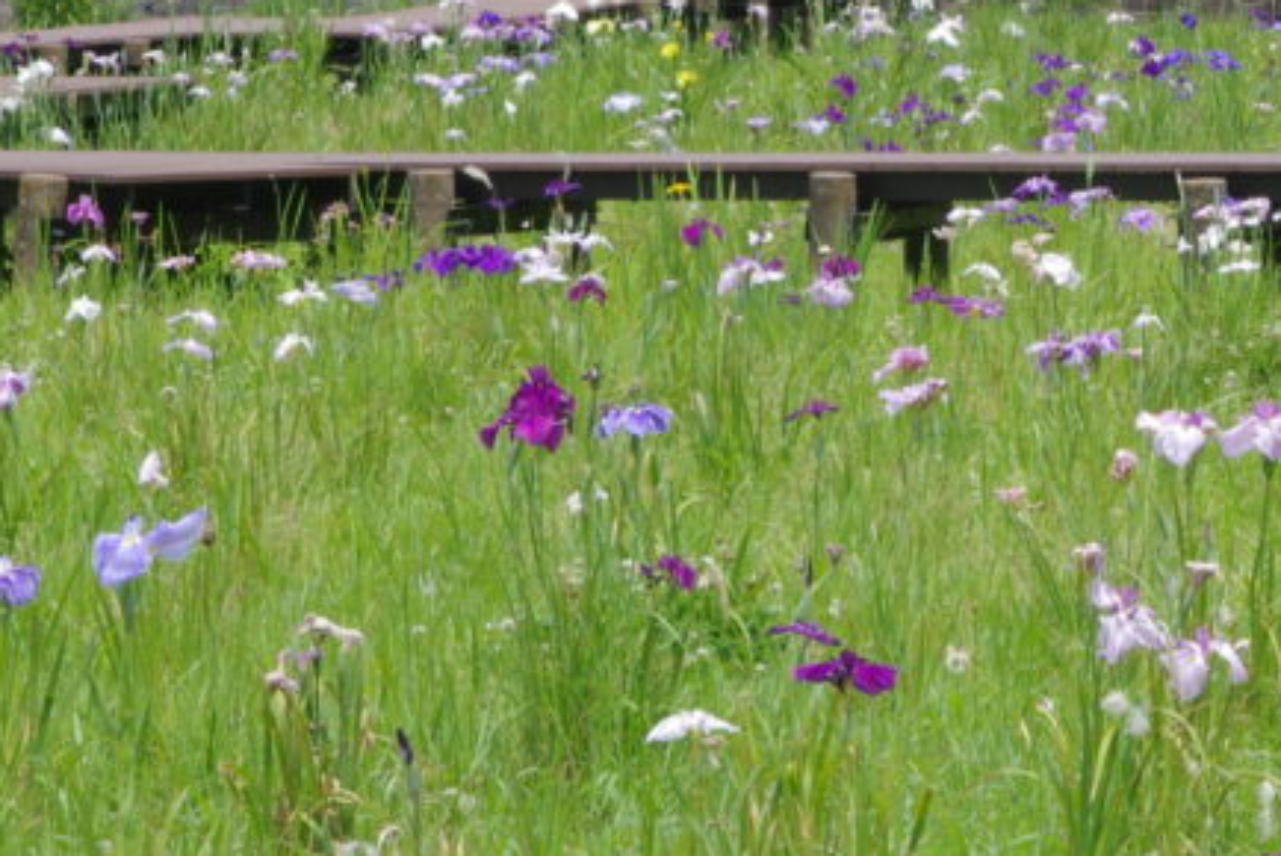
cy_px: 238
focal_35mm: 264
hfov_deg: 7.7
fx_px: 9400
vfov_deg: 5.2
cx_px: 1390
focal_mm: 75
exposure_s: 1/100
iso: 400
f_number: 20
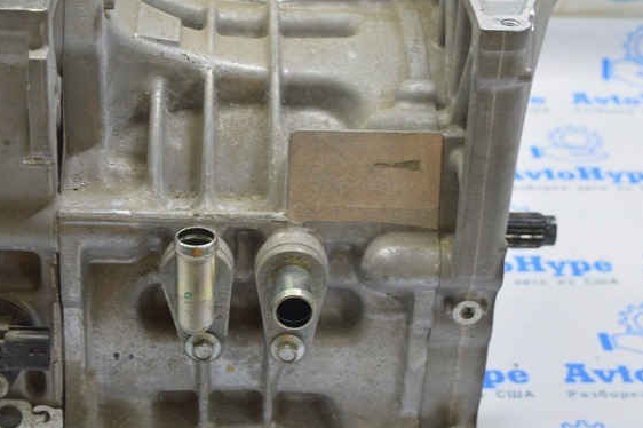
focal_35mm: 82
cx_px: 203
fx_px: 1464
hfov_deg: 24.6
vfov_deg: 16.6
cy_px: 196
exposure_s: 1/20
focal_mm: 30
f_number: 5.6
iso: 400
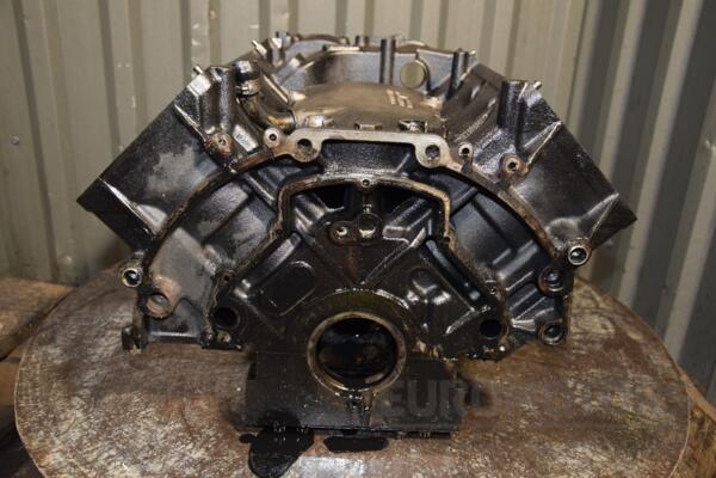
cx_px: 358
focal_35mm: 33
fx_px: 656
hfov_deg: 57.2
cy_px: 239
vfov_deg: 40.0
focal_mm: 22
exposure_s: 1/60
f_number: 5
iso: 800
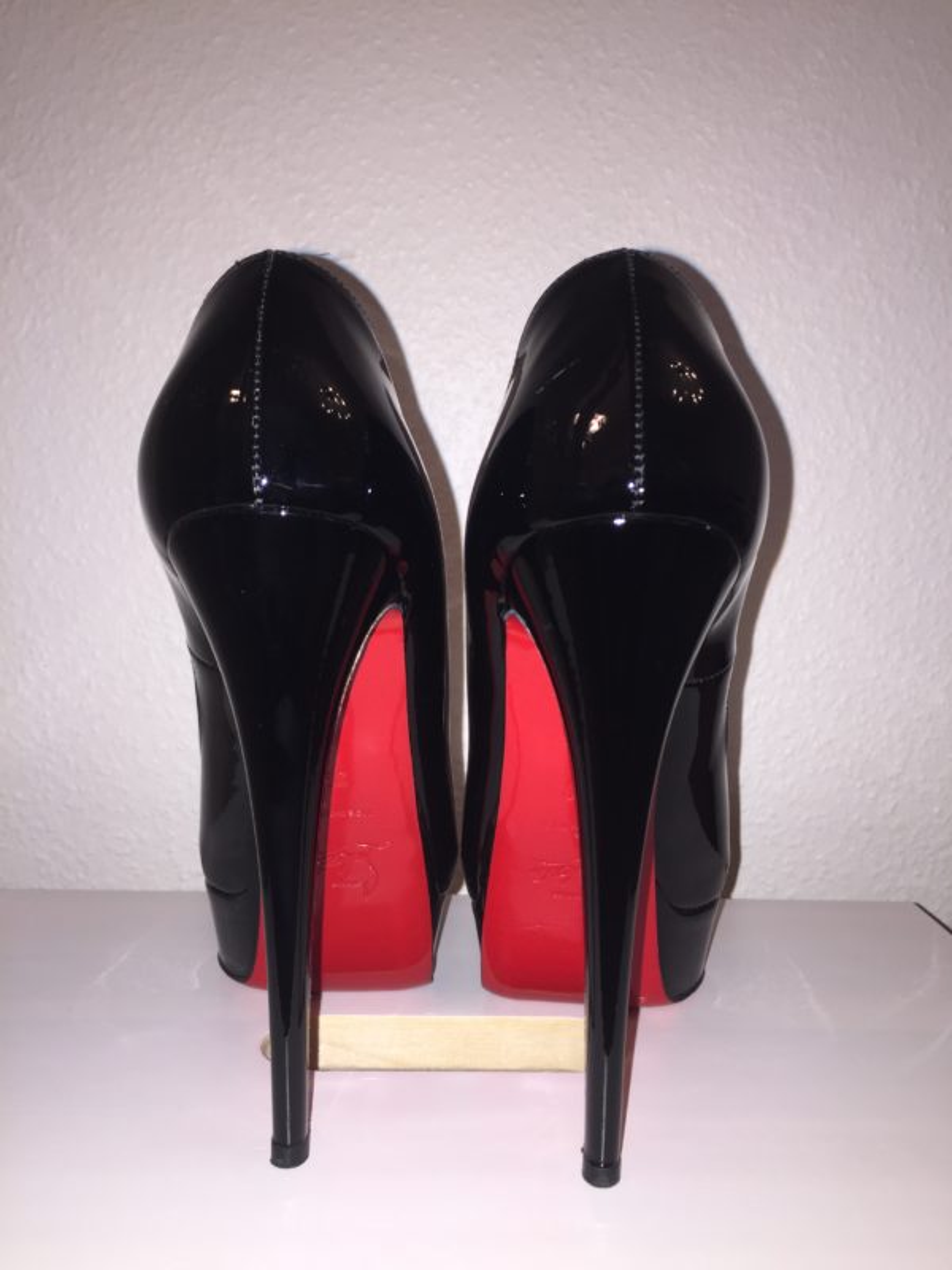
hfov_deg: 48.2
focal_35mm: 29
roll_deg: -0.9
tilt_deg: -7.0
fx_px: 1063
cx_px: 476
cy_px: 635
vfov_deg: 61.7
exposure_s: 1/34
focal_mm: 4.15
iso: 32
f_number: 2.2
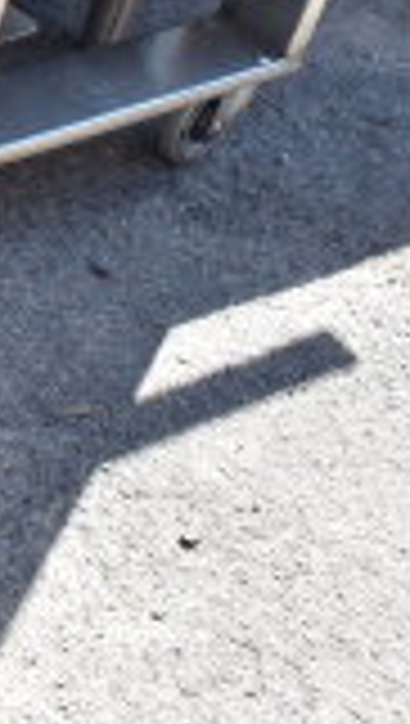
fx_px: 2292
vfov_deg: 17.1
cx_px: -752
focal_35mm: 119
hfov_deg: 8.7
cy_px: -155
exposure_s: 1/200
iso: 200
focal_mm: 20
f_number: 7.1
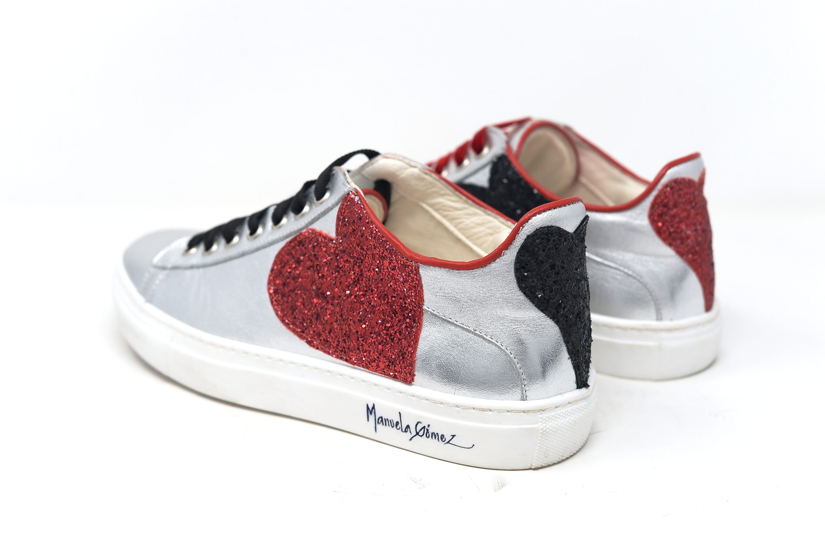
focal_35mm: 50
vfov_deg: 27.0
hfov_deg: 39.6
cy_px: 274
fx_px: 1145
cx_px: 412
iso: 800
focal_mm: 50
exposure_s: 1/250
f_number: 5.6
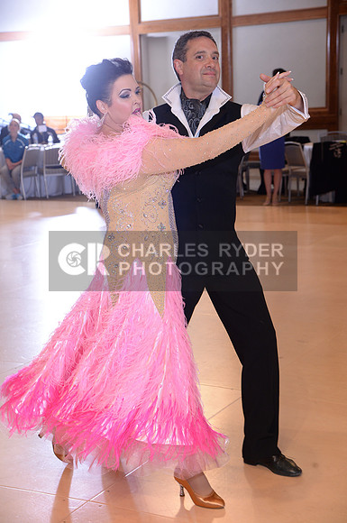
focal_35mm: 66
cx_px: 174
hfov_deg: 20.6
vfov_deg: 30.6
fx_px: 957
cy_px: 262
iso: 1250
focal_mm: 66
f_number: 5.6
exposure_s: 1/200
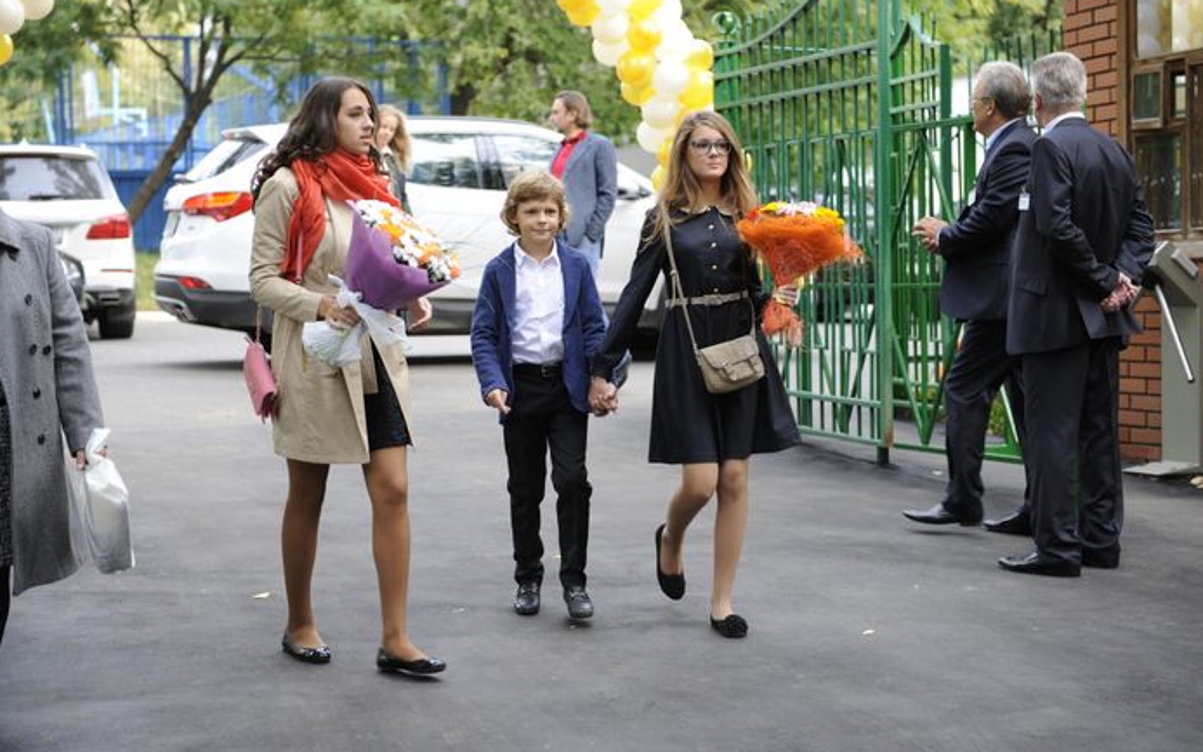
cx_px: 604
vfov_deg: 18.1
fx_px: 2360
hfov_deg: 28.6
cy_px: 354
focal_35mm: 72
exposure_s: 1/200
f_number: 3.2
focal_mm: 70
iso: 320
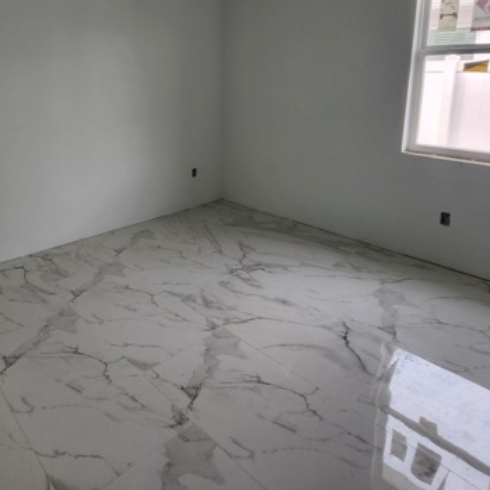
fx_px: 336
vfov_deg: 69.8
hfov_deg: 70.4
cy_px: 158
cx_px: 169
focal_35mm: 21
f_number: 2.2
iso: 32
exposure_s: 1/60
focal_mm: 1.7
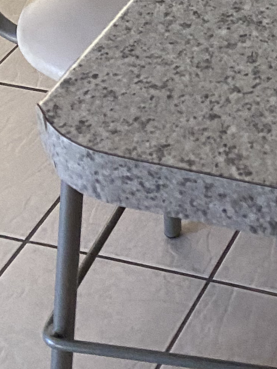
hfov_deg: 12.5
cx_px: 513
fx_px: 1142
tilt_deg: -18.2
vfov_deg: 15.3
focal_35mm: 107
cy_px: -335
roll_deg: -0.4
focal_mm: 4.25
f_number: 1.8
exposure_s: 1/71
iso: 125
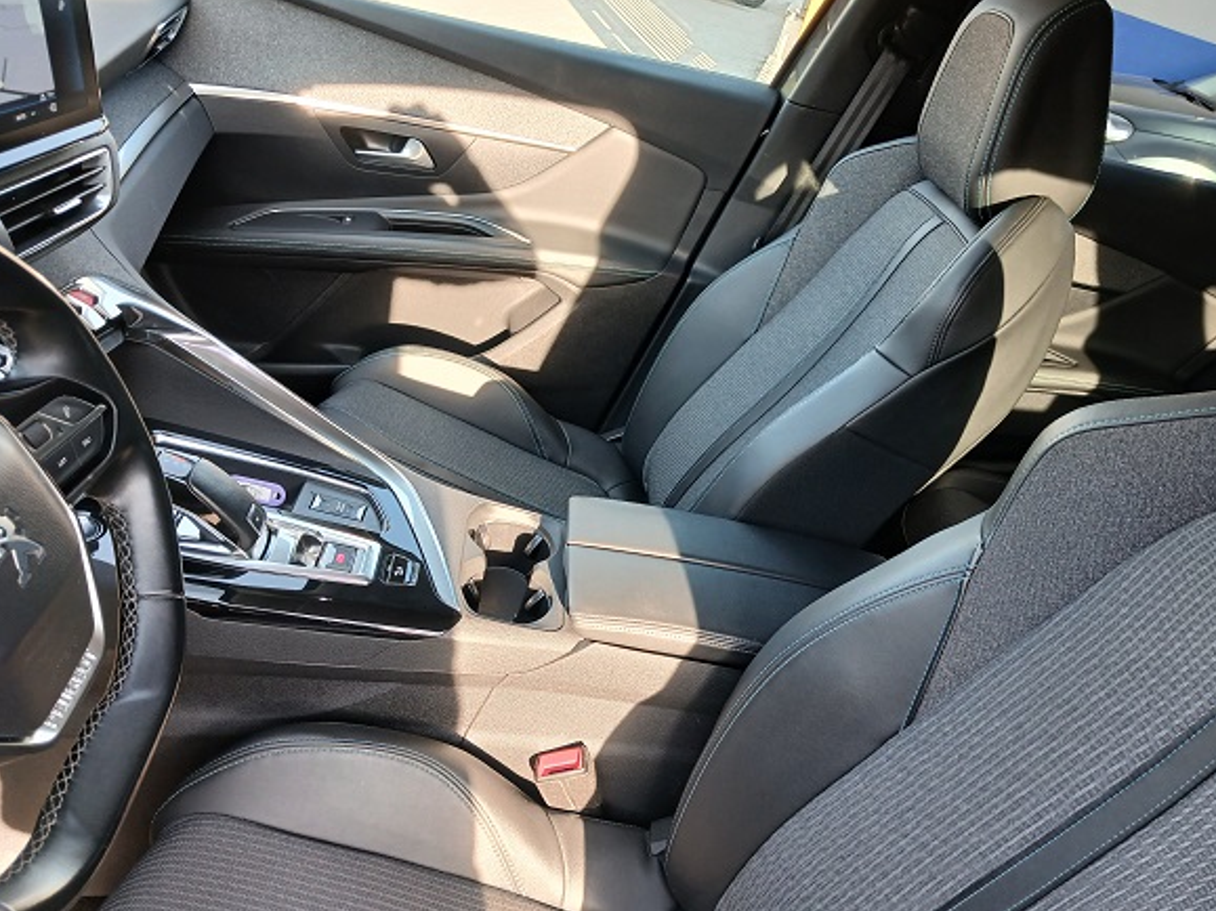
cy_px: 460
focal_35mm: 28
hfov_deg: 63.5
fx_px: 983
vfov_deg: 49.7
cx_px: 613
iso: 50
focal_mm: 3.98
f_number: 1.8
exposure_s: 1/50
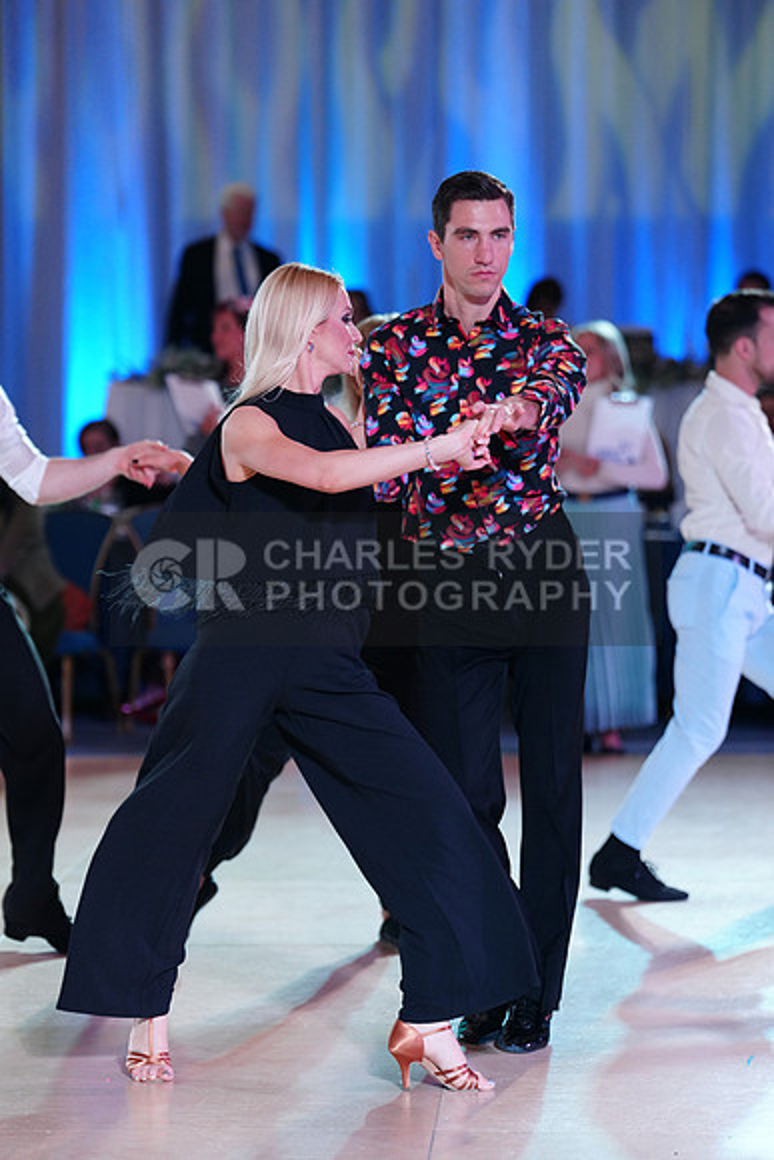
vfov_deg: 16.1
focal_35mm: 127
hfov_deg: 10.8
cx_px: 387
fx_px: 4093
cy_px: 580
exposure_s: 1/500
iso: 1600
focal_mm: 127
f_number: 2.8
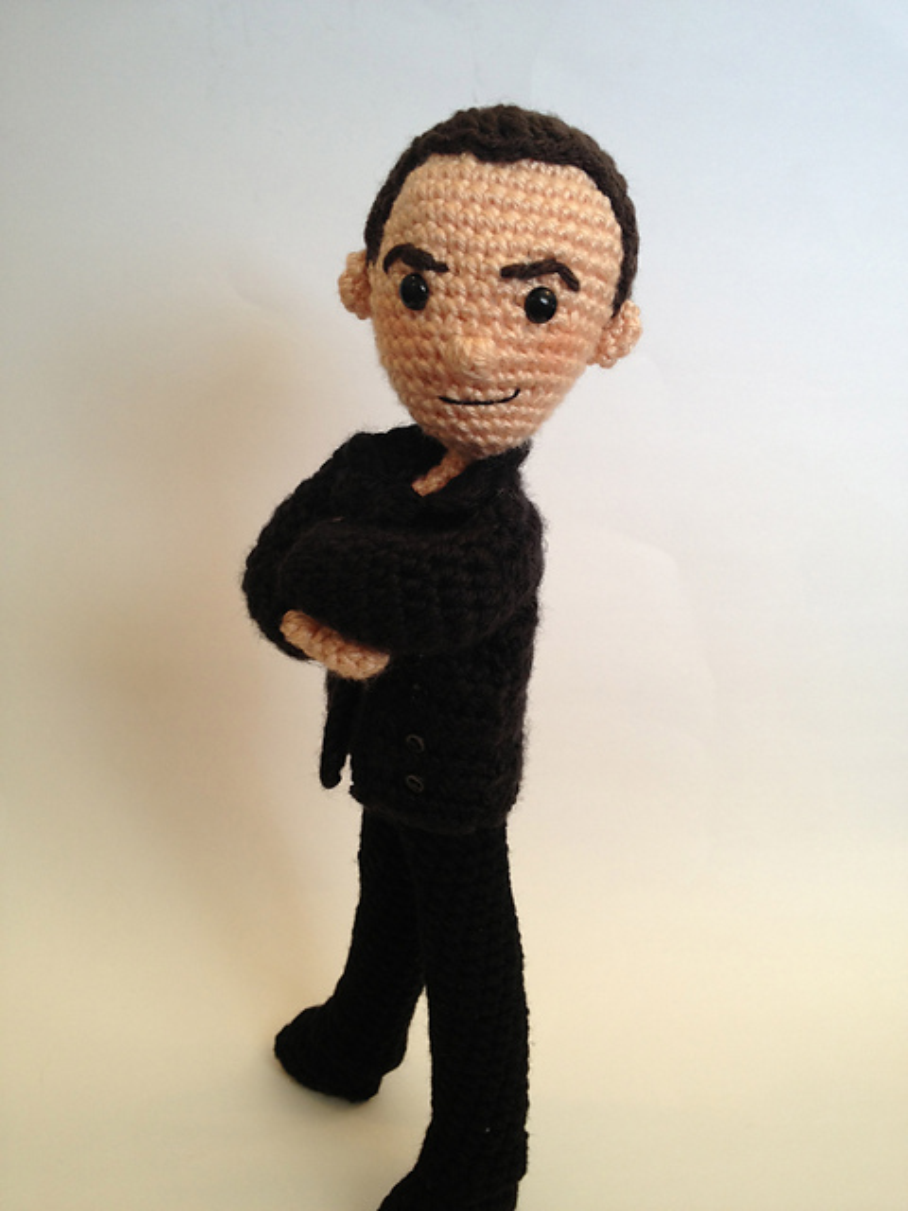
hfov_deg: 40.7
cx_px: 454
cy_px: 606
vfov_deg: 52.6
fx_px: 1224
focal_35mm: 35
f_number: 2.4
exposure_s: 1/24
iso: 50
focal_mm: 4.28
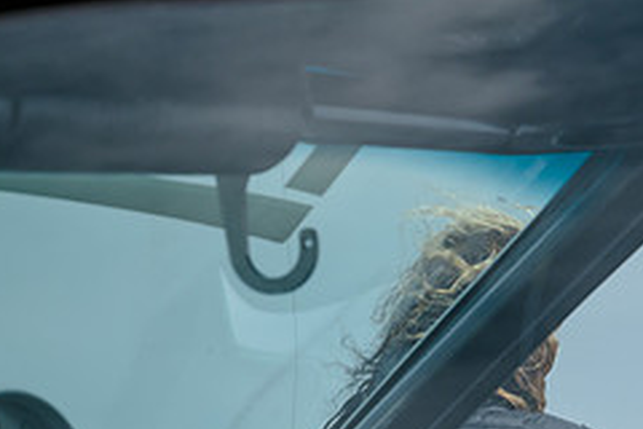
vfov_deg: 6.9
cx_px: 504
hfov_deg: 10.4
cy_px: 448
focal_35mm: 198
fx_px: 3536
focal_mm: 82
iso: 200
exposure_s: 1/160
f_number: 11
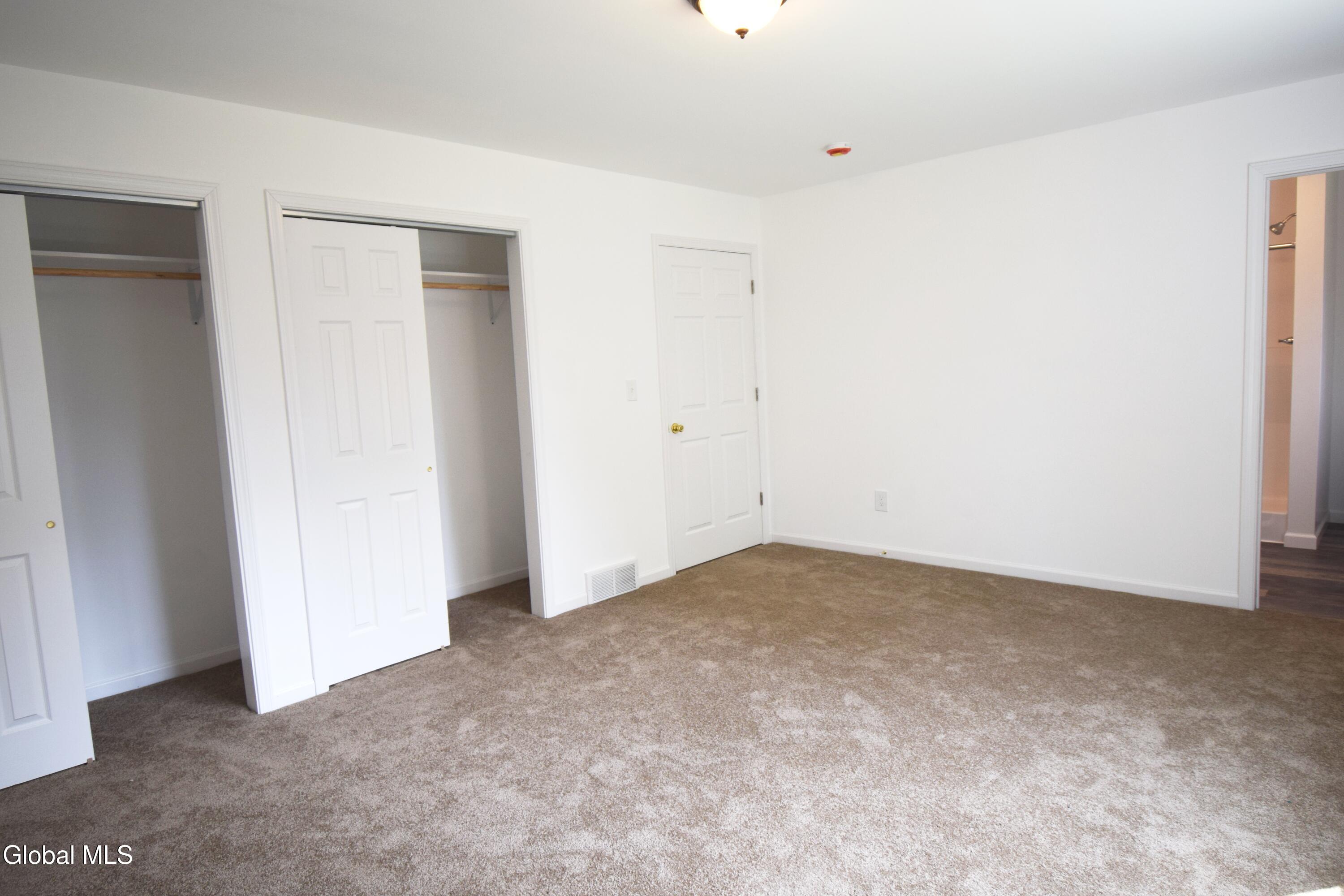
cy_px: 448
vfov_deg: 59.5
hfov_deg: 81.2
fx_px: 784
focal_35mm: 21
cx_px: 672
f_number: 5
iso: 400
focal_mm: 14
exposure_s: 1/100
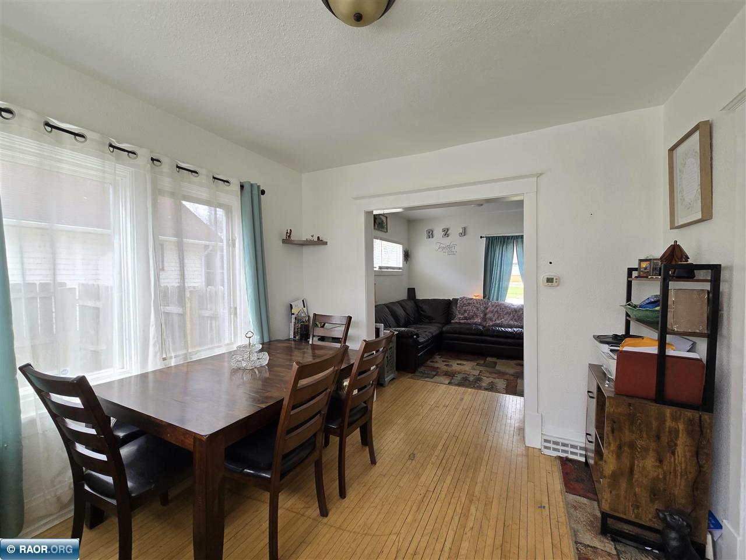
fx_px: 280
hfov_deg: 106.2
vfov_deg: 89.9
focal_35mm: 13
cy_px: 280
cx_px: 373
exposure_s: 1/120
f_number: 2.2
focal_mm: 2.2
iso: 64
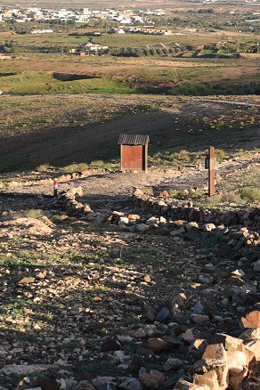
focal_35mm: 96
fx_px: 1040
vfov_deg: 21.2
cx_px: 162
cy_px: 227
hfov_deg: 14.2
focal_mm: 35
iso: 160
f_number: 7.1
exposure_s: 1/320
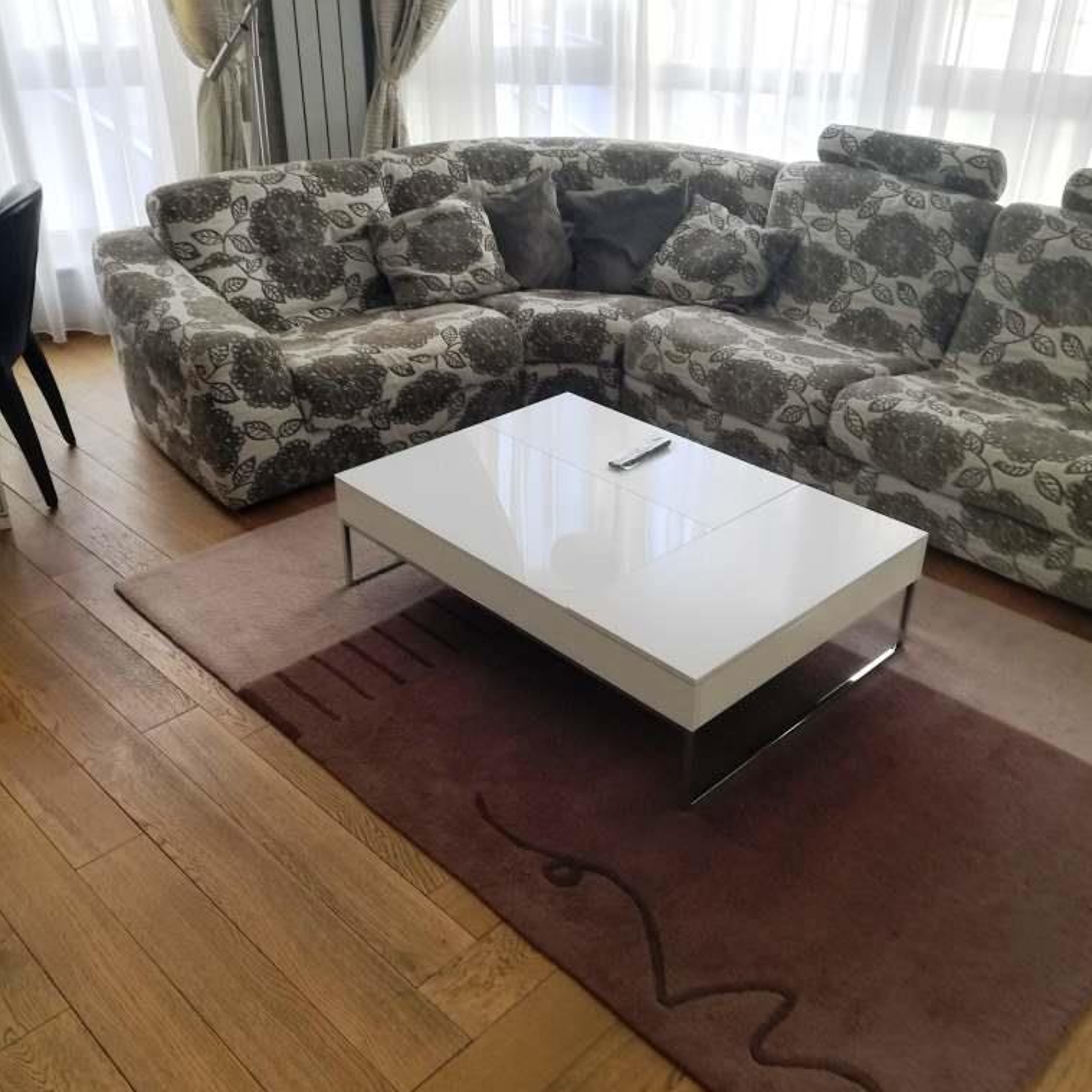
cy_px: 528
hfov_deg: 52.5
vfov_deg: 52.5
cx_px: 551
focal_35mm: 31
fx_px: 1106
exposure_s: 1/50
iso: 125
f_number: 2.2
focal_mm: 3.81
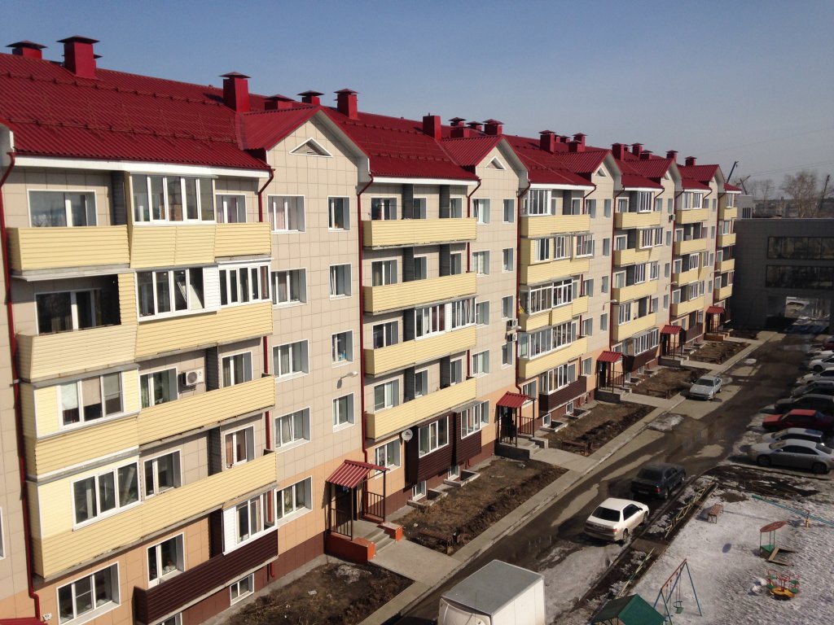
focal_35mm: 33
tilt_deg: -8.4
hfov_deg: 55.4
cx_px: 417
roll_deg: +0.4
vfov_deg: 42.9
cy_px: 312
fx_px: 795
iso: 50
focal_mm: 4.12
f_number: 2.4
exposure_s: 1/3876
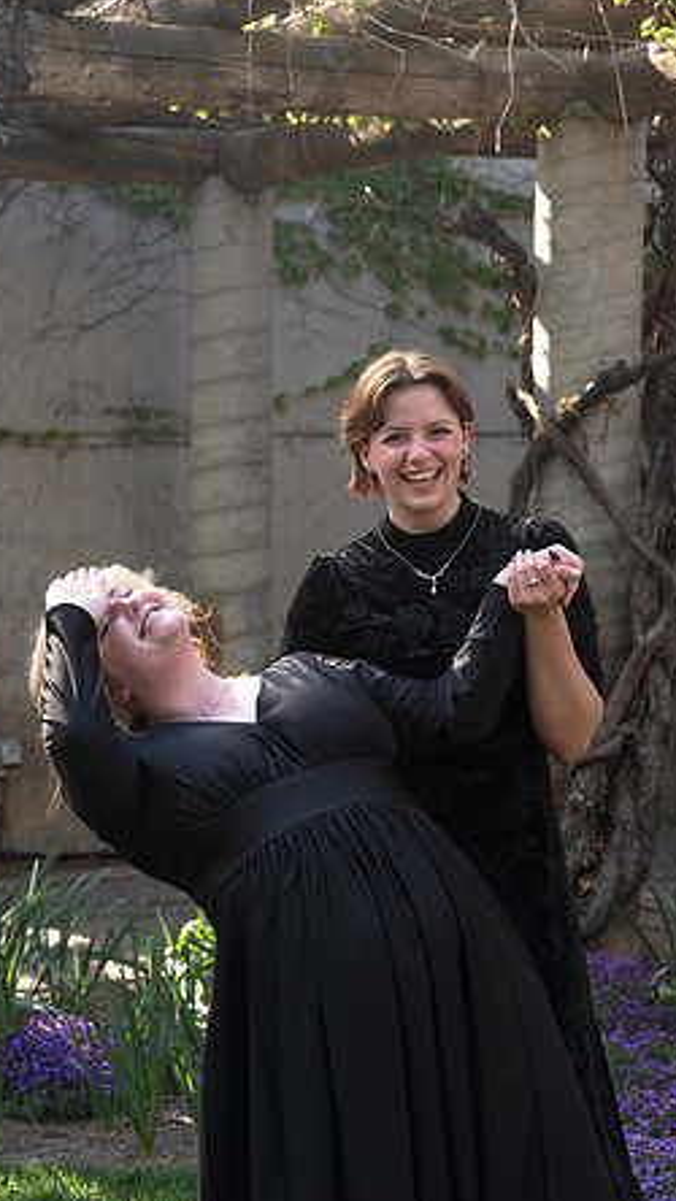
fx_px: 2770
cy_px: 595
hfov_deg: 13.9
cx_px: 322
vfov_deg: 24.5
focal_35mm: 87
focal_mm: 82
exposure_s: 1/125
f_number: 6.3
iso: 250
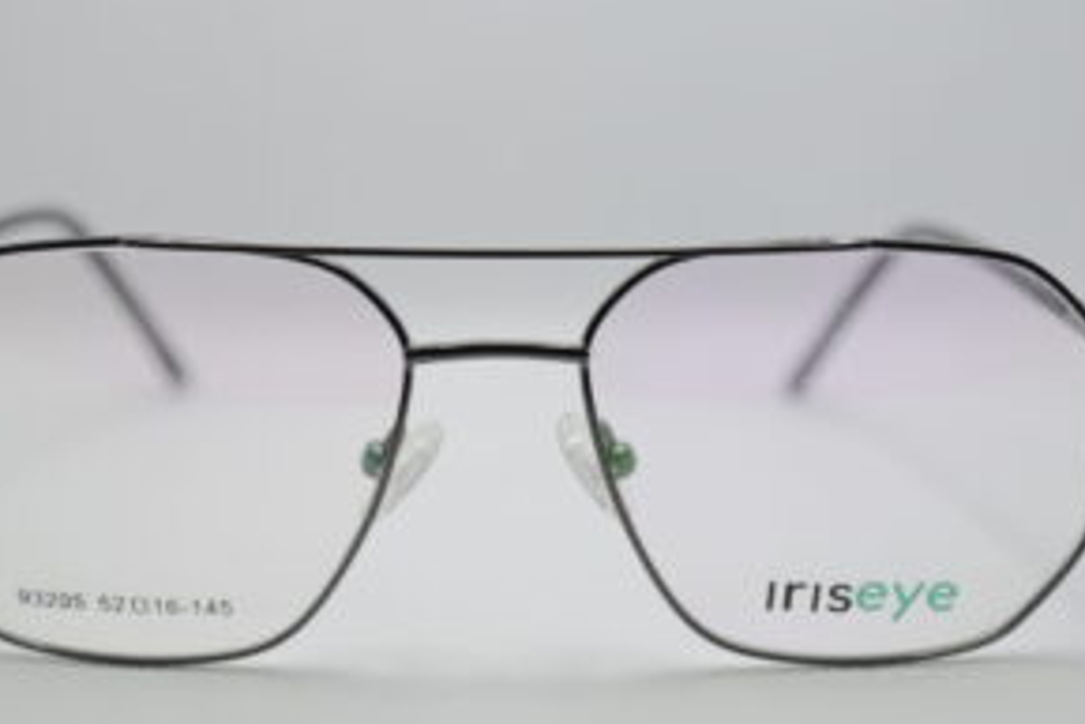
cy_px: 343
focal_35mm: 83
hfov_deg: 24.5
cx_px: 499
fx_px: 2503
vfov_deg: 16.5
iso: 220
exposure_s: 1/125
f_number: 5.6
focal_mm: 40
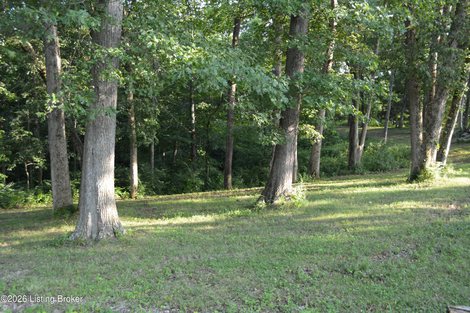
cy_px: 156
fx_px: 431
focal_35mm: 33
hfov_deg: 57.2
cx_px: 235
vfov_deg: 40.0
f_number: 5.6
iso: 400
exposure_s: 1/125
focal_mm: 22
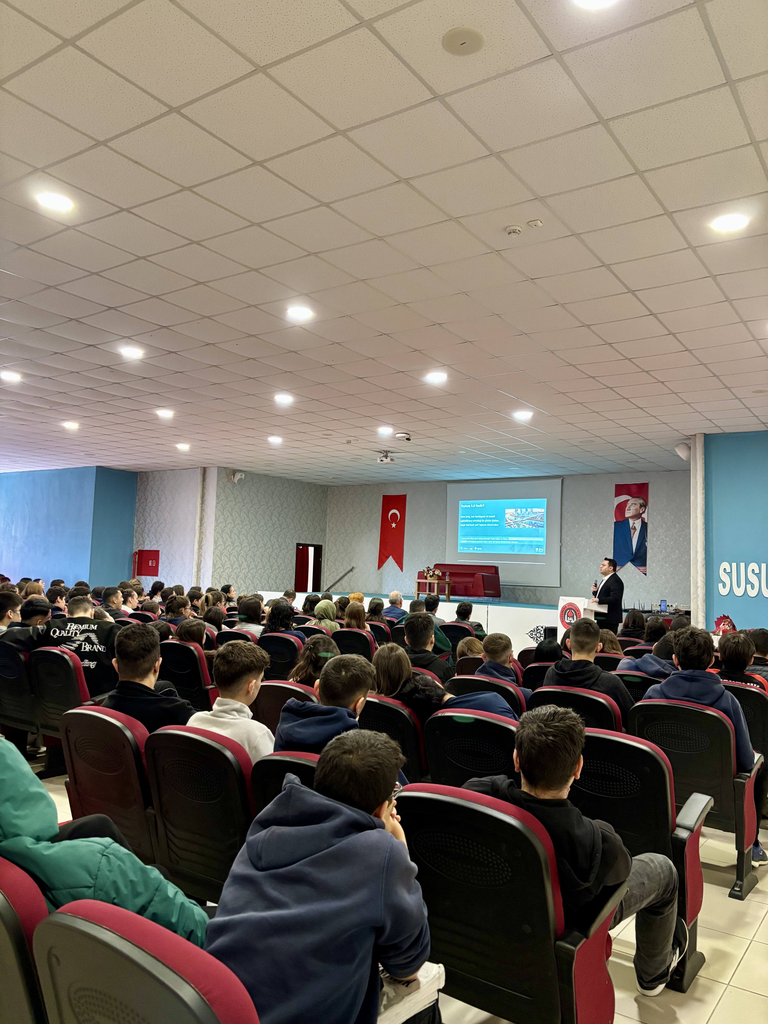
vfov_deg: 67.3
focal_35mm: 26
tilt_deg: +3.3
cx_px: 384
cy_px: 512
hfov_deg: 53.1
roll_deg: -3.0
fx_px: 769
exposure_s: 1/40
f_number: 1.6
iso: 500
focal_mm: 5.96
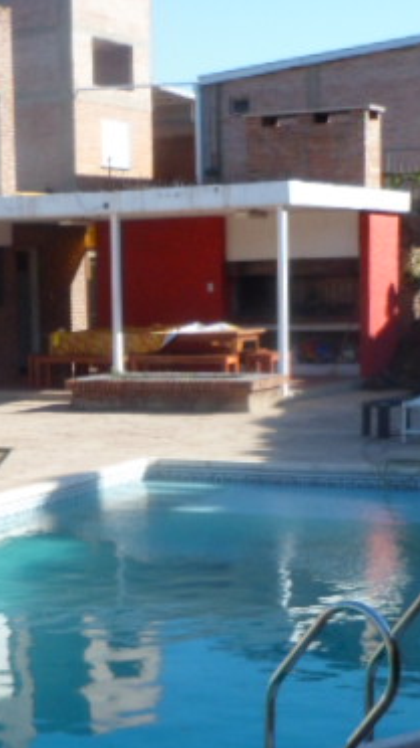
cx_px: 20
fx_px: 1546
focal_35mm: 78
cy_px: 573
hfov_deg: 15.3
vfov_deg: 26.8
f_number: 3.3
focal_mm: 4.9
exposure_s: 1/500
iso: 80
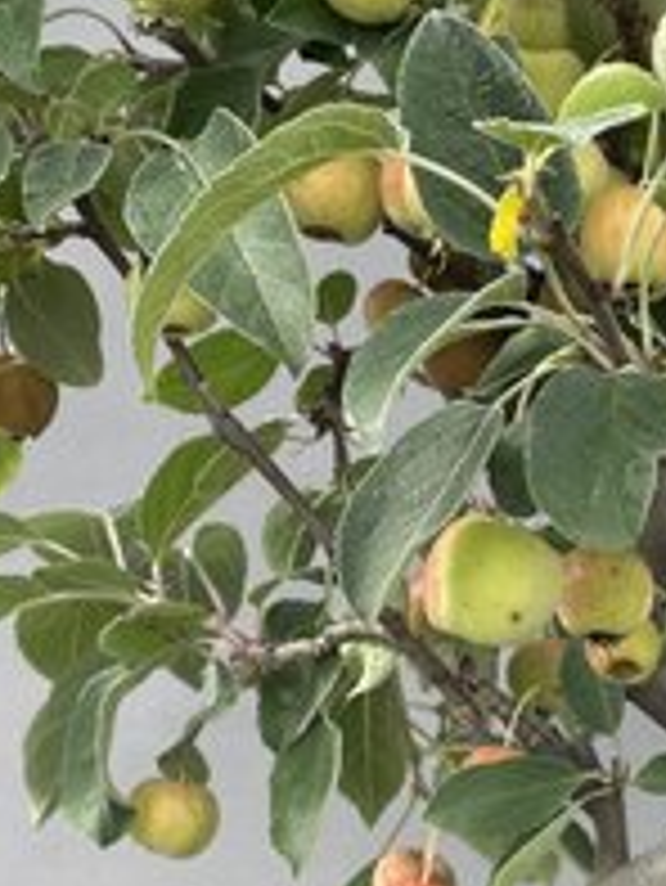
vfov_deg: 23.5
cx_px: 605
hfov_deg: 17.5
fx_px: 2127
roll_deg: -1.2
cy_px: 544
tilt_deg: -5.7
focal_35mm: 83
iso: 32
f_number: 1.6
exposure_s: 1/399
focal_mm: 4.2
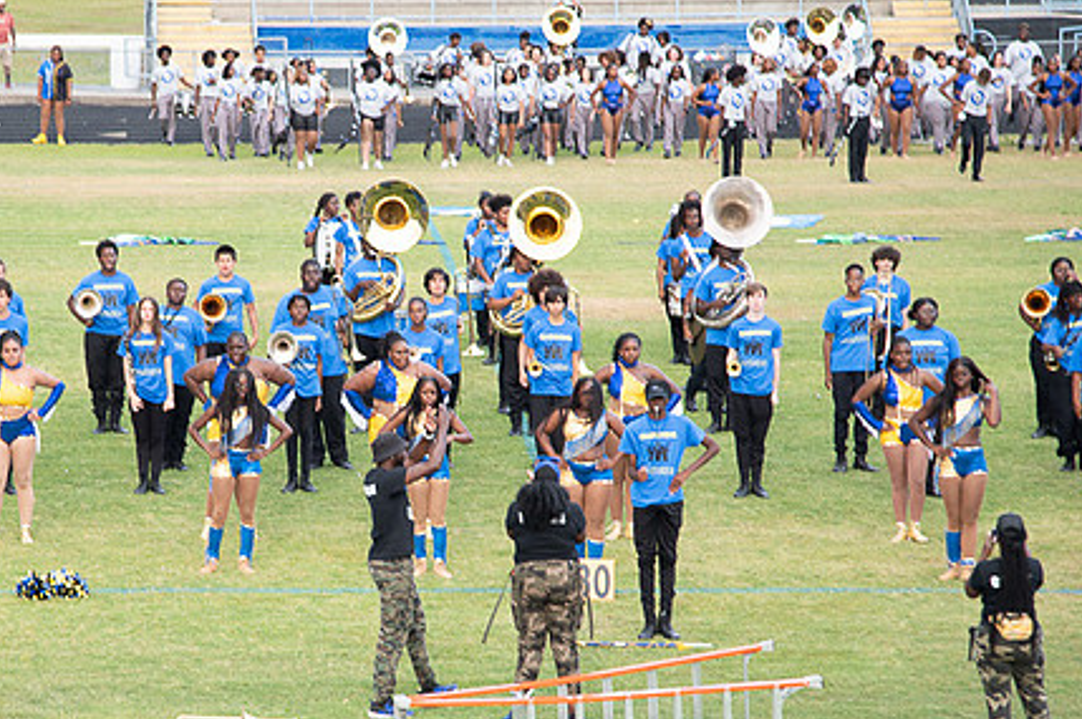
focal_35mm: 187
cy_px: 515
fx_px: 5614
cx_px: 326
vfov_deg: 7.3
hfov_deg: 11.0
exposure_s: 1/200
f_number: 4
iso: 100
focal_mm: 110
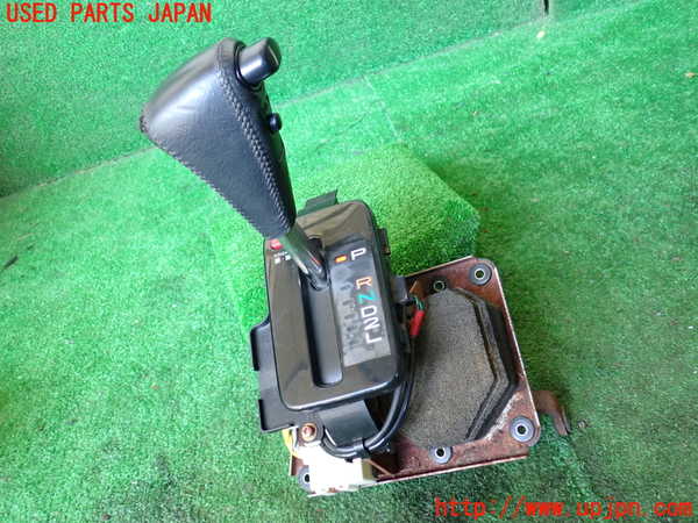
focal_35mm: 30
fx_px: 605
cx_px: 349
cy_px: 262
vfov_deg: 46.8
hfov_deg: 60.0
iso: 320
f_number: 2.3
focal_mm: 5.4
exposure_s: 1/30
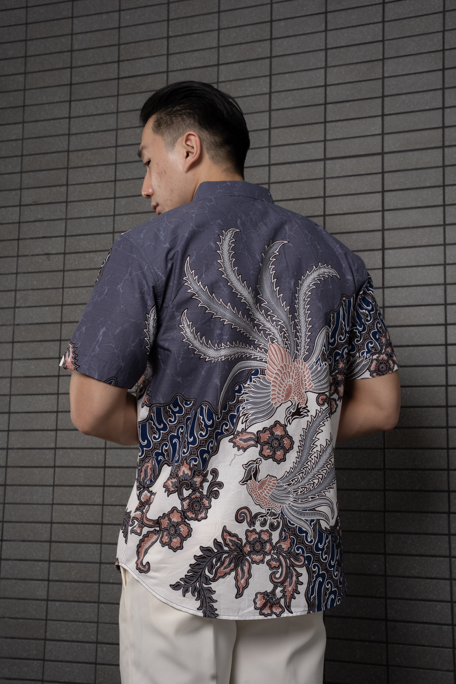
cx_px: 228
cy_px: 342
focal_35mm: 50
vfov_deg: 40.0
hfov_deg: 27.3
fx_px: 940
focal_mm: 49.5
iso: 160
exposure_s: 1/125
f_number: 8
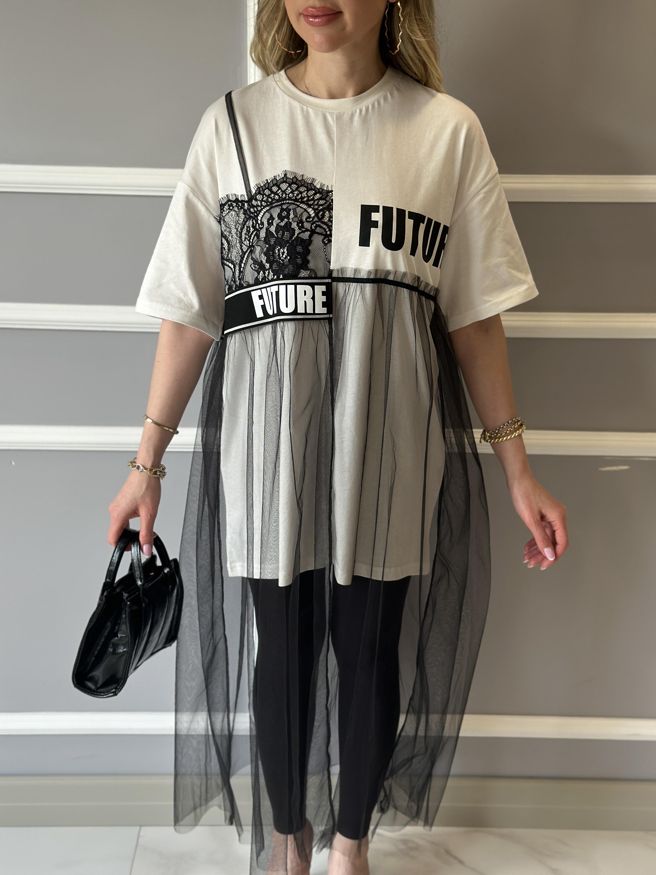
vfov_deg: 39.7
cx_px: 328
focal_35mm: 48
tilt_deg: -19.5
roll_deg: -1.6
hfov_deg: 30.3
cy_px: 438
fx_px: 1213
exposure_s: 1/133
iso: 64
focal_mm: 6.86
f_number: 1.78
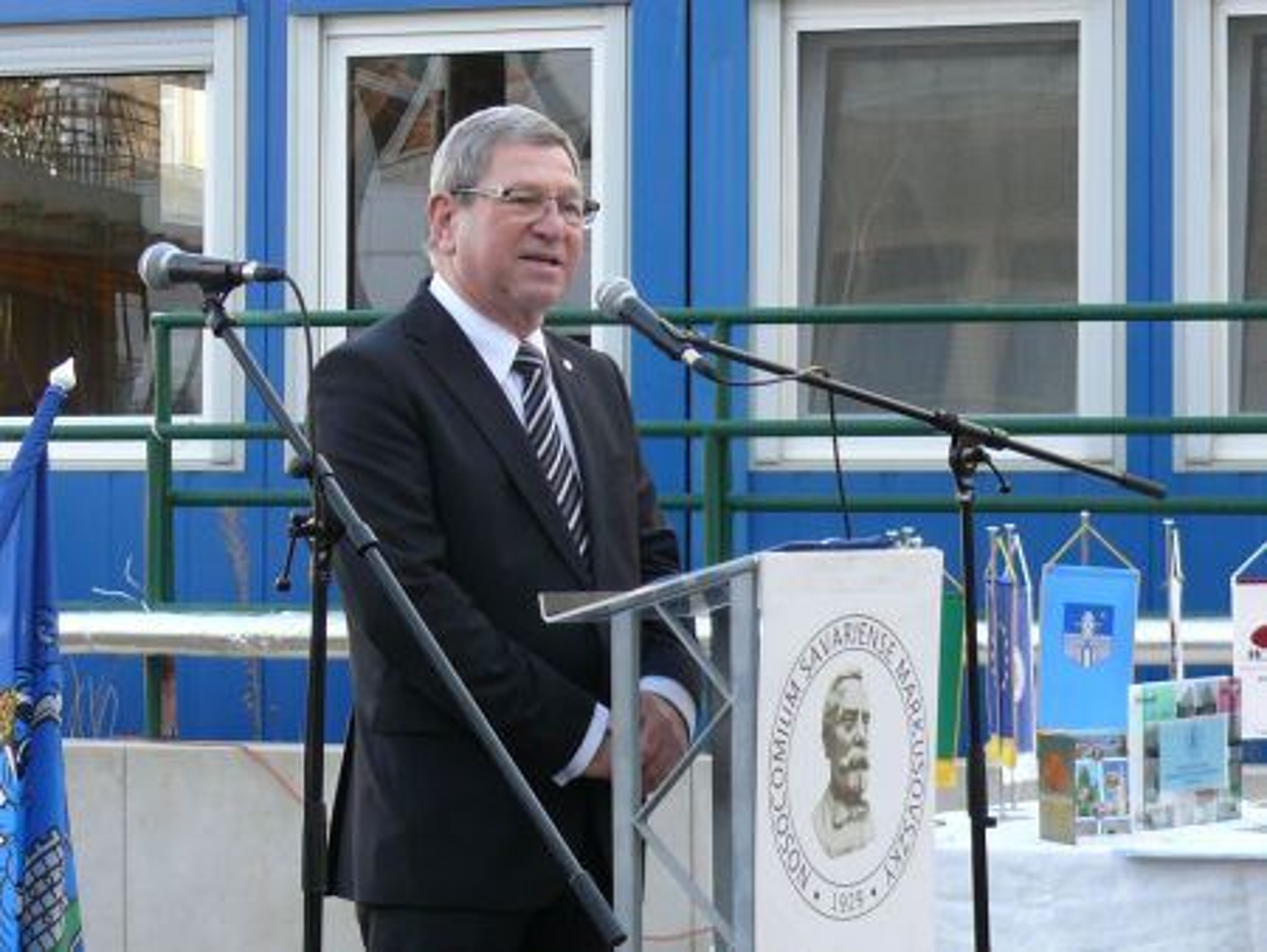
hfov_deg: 14.6
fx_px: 4944
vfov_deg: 11.0
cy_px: 476
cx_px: 634
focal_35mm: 135
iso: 100
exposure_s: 1/100
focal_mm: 16
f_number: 3.2
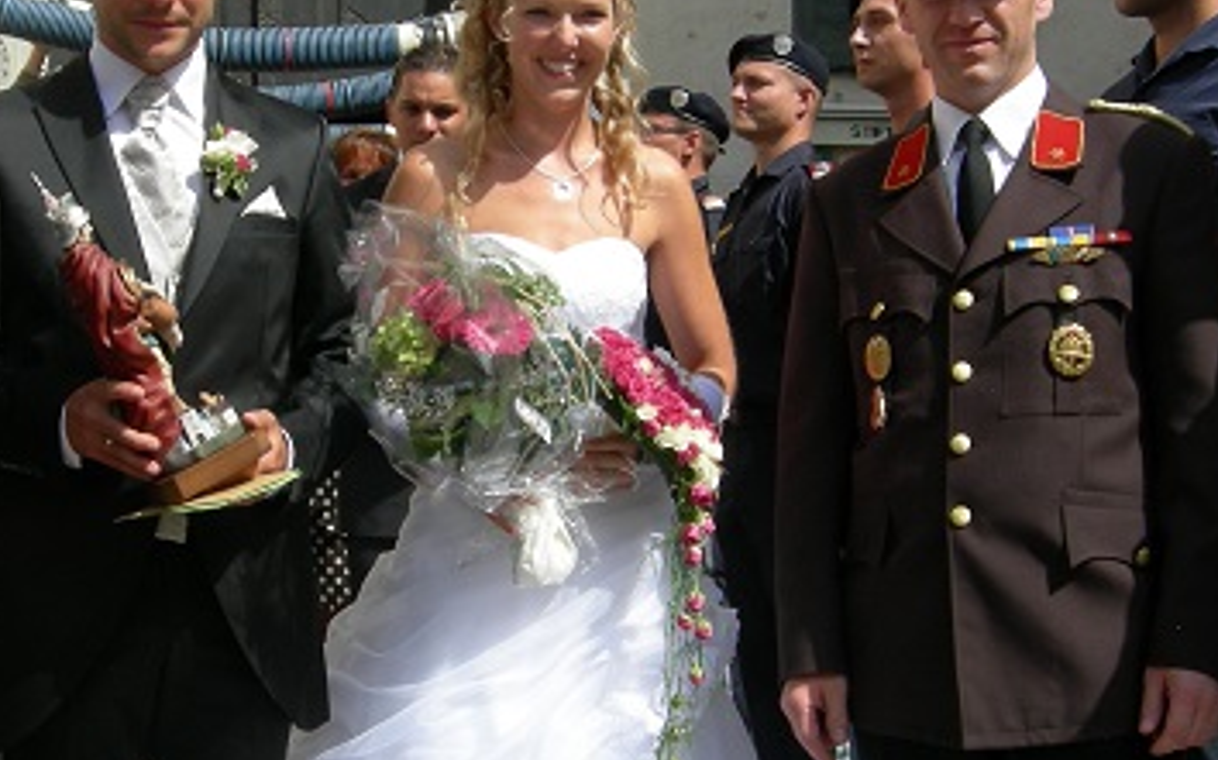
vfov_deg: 23.1
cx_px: 483
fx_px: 1858
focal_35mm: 56
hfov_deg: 36.2
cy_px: 294
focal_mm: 7.5
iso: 64
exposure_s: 1/294
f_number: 6
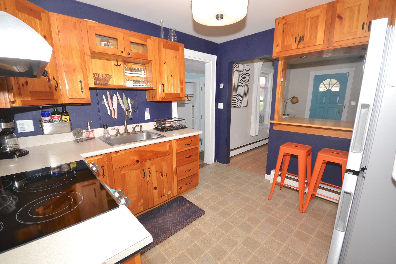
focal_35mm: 15
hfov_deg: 100.4
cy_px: 132
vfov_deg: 77.3
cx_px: 198
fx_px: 165
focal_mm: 10
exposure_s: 1/60
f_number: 5.6
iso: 400
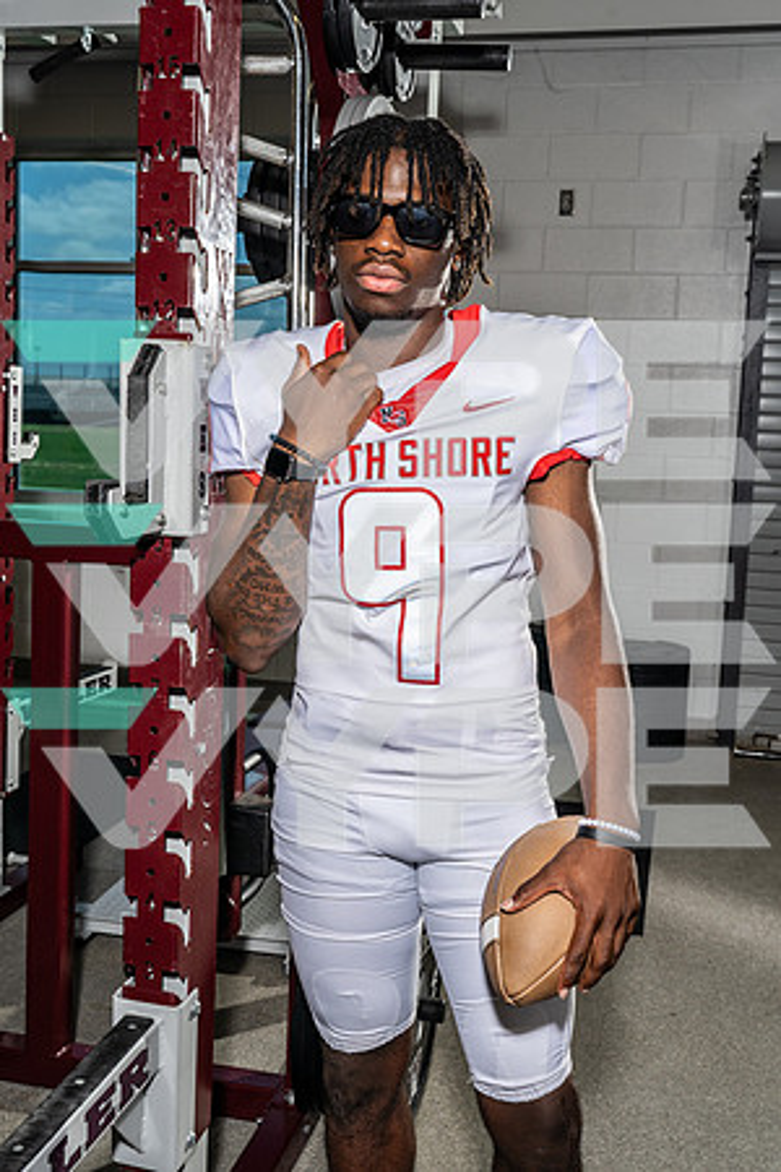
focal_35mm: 38
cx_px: 390
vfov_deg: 50.7
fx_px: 1236
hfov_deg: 35.1
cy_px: 586
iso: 320
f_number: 8
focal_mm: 38
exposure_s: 1/250
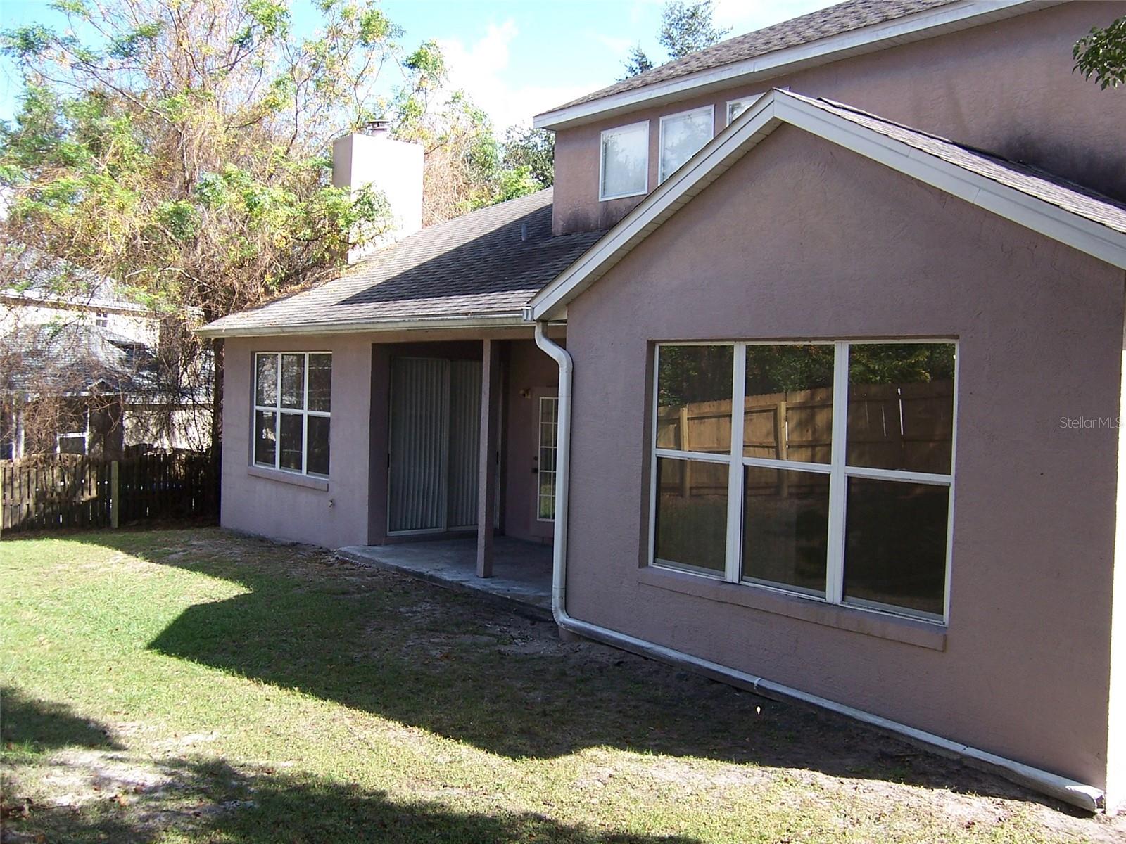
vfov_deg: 42.9
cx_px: 563
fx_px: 1073
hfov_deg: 55.4
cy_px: 422
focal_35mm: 33
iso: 80
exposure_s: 1/250
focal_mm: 5.5
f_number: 3.4
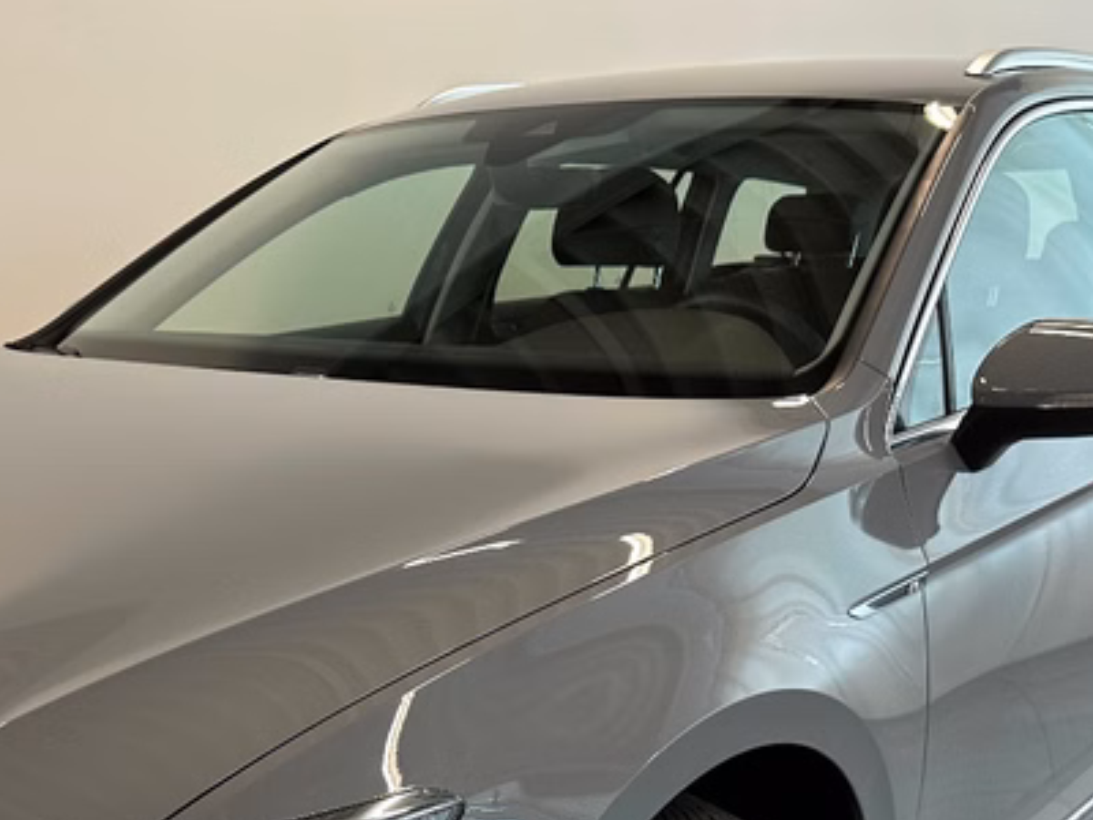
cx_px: 344
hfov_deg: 39.1
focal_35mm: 48
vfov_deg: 28.7
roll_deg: -0.4
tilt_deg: -20.4
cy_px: 782
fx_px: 1516
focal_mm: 6.86
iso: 160
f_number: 1.78
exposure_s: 1/50
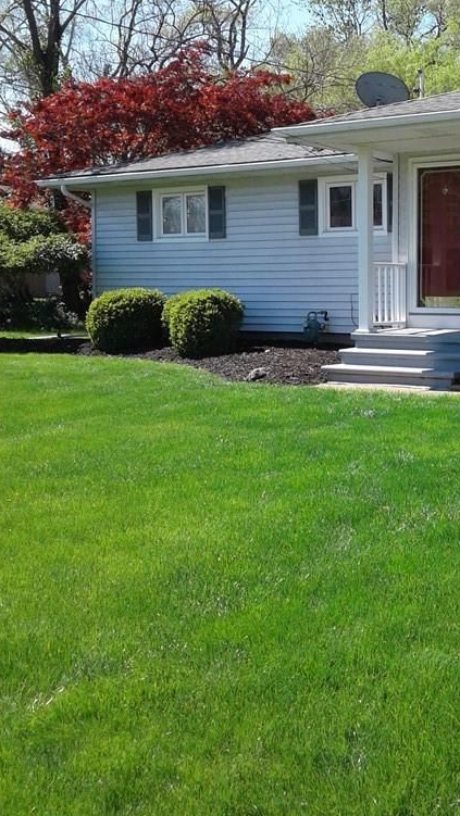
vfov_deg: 41.9
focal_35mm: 49
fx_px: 1061
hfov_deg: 24.0
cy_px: 338
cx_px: 387
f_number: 2.2
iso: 50
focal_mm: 3.3
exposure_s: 1/808
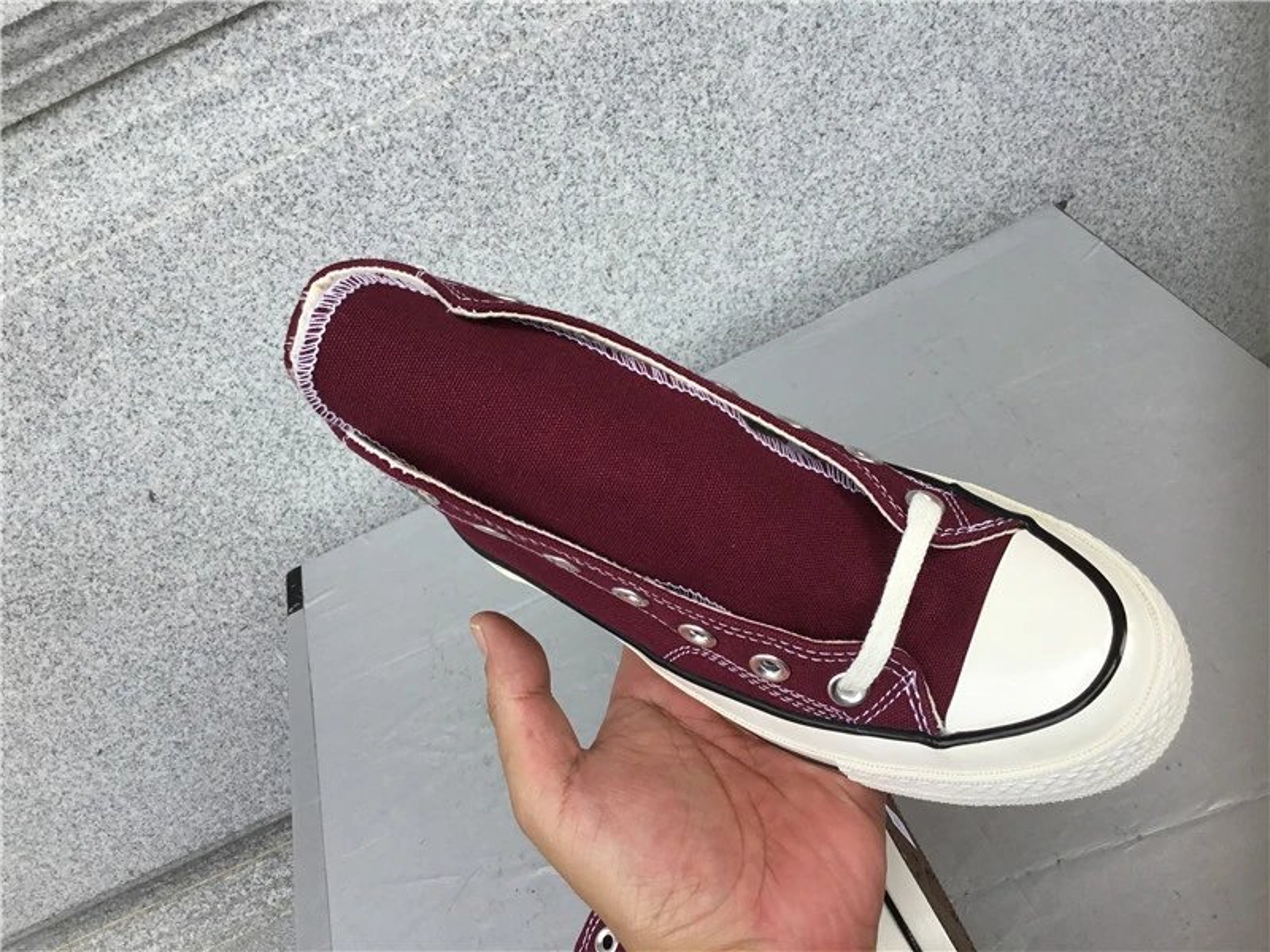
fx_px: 1137
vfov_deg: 45.4
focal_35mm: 31
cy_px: 476
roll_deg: +27.1
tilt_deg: -39.5
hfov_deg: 58.4
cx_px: 635
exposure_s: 1/506
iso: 25
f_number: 2.4
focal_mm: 3.3
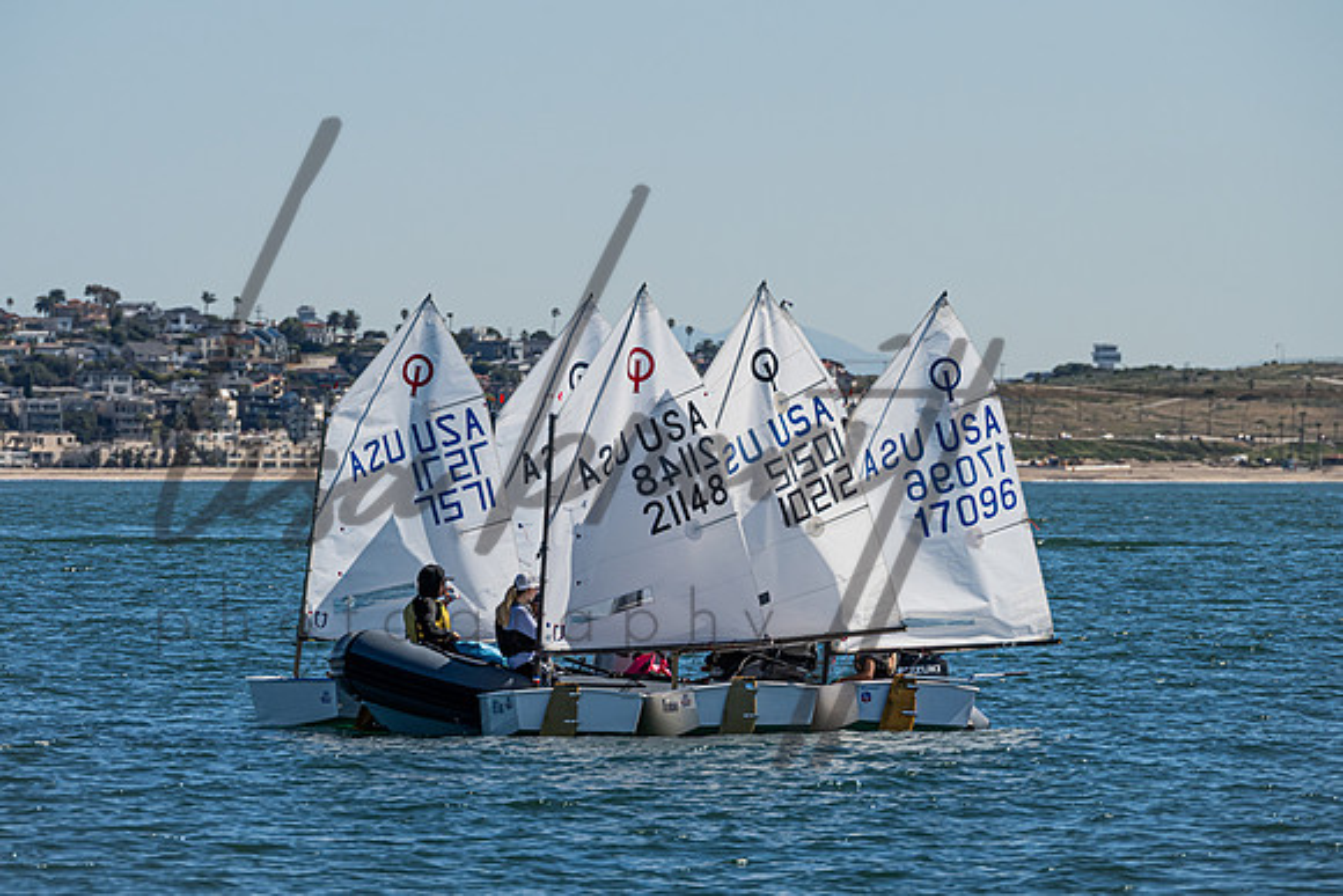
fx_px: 11791
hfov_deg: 6.5
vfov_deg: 4.4
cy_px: 362
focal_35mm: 316
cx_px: 649
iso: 320
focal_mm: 230
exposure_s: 1/2000
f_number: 8
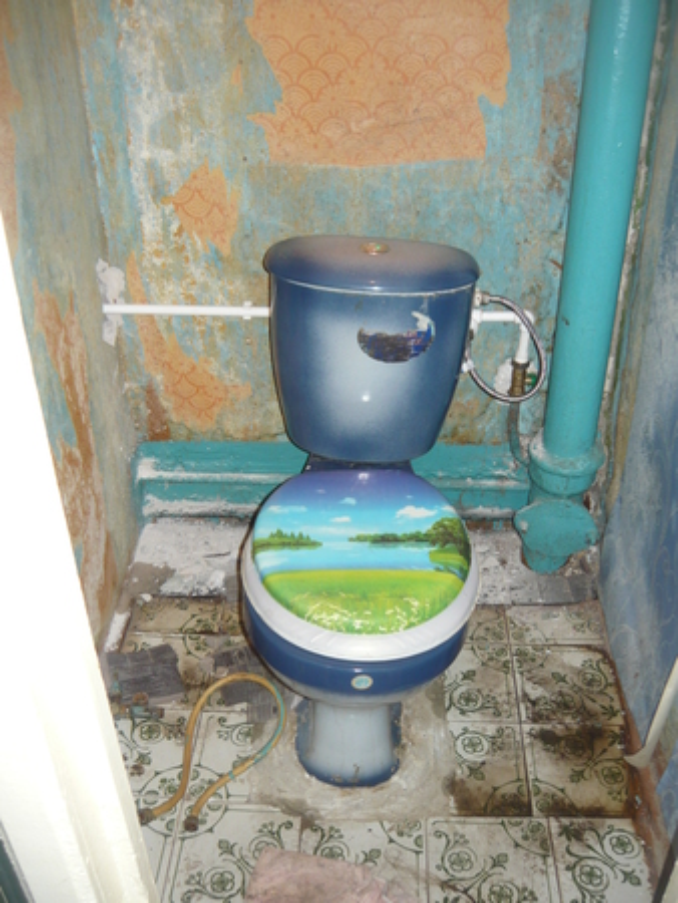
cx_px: 339
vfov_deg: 55.3
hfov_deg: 43.0
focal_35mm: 33
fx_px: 861
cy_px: 452
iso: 160
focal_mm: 5.5
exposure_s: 1/30
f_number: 2.8
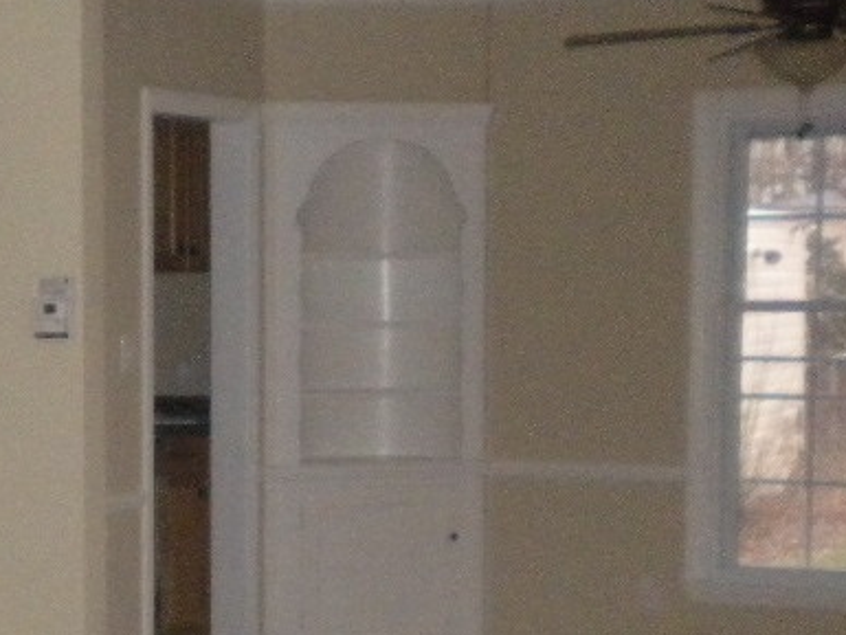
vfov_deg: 15.8
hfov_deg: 20.1
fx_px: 2274
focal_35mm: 93
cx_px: -90
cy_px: 508
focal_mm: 6.3
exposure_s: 1/30
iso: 800
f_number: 3.1
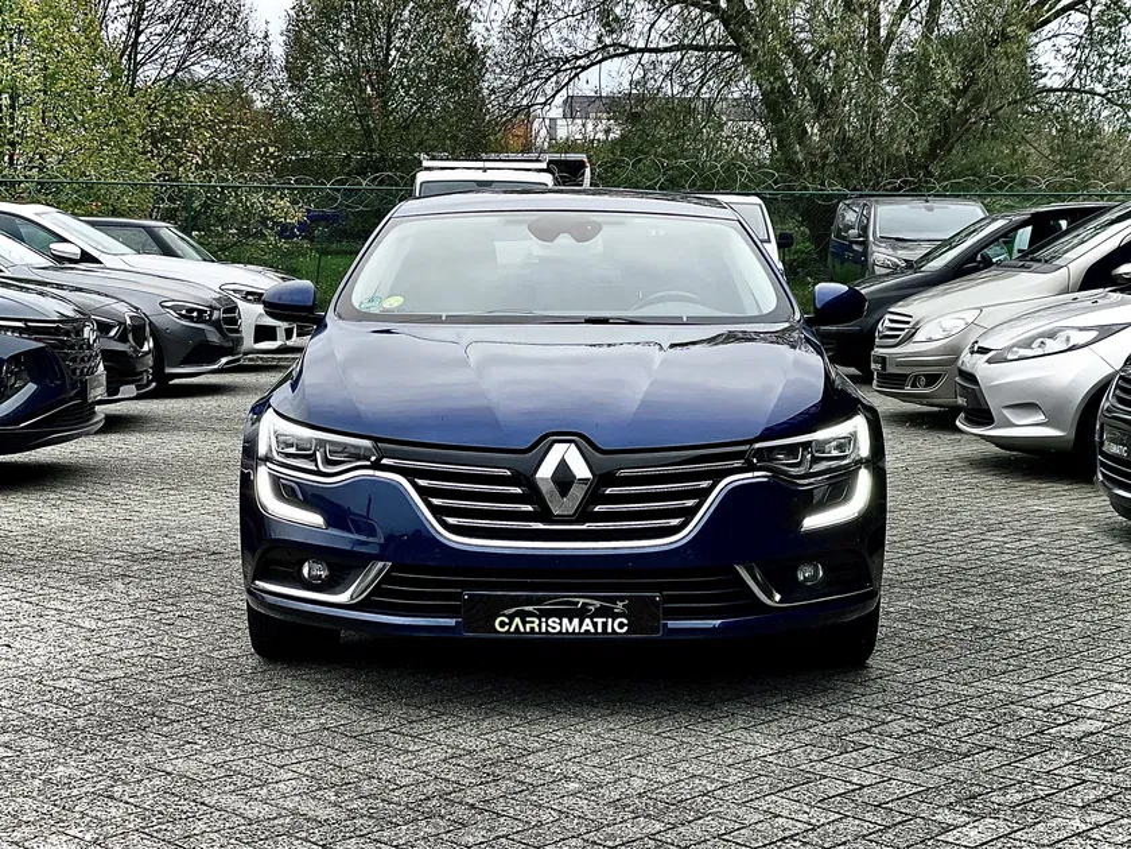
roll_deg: -0.2
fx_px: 2091
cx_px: 566
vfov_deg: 22.9
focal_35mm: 64
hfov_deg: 30.3
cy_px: 424
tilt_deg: -5.2
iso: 200
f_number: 2.2
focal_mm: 7.5
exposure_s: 1/100
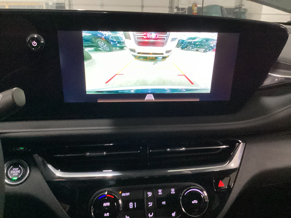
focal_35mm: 31
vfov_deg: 45.4
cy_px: 109
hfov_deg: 58.4
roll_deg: -1.3
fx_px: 261
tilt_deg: -22.4
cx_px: 146
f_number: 2.4
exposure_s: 1/40
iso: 400
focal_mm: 3.3
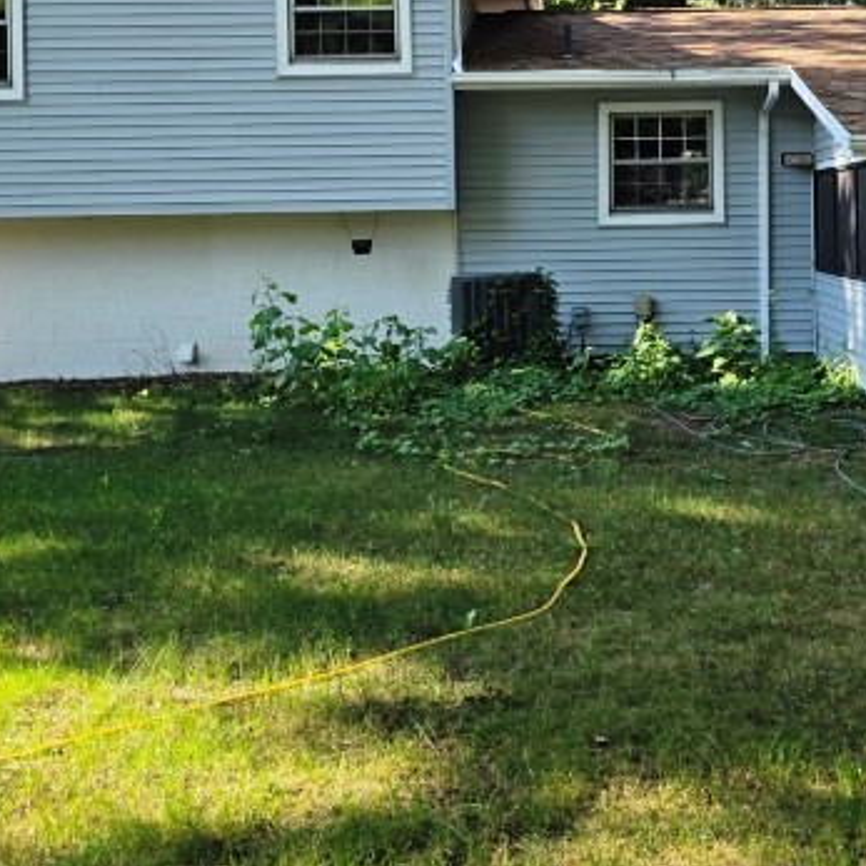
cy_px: 190
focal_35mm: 60
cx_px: 591
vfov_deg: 28.1
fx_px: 1698
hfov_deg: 28.4
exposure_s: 1/3067
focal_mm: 6.25
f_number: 1.7
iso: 80
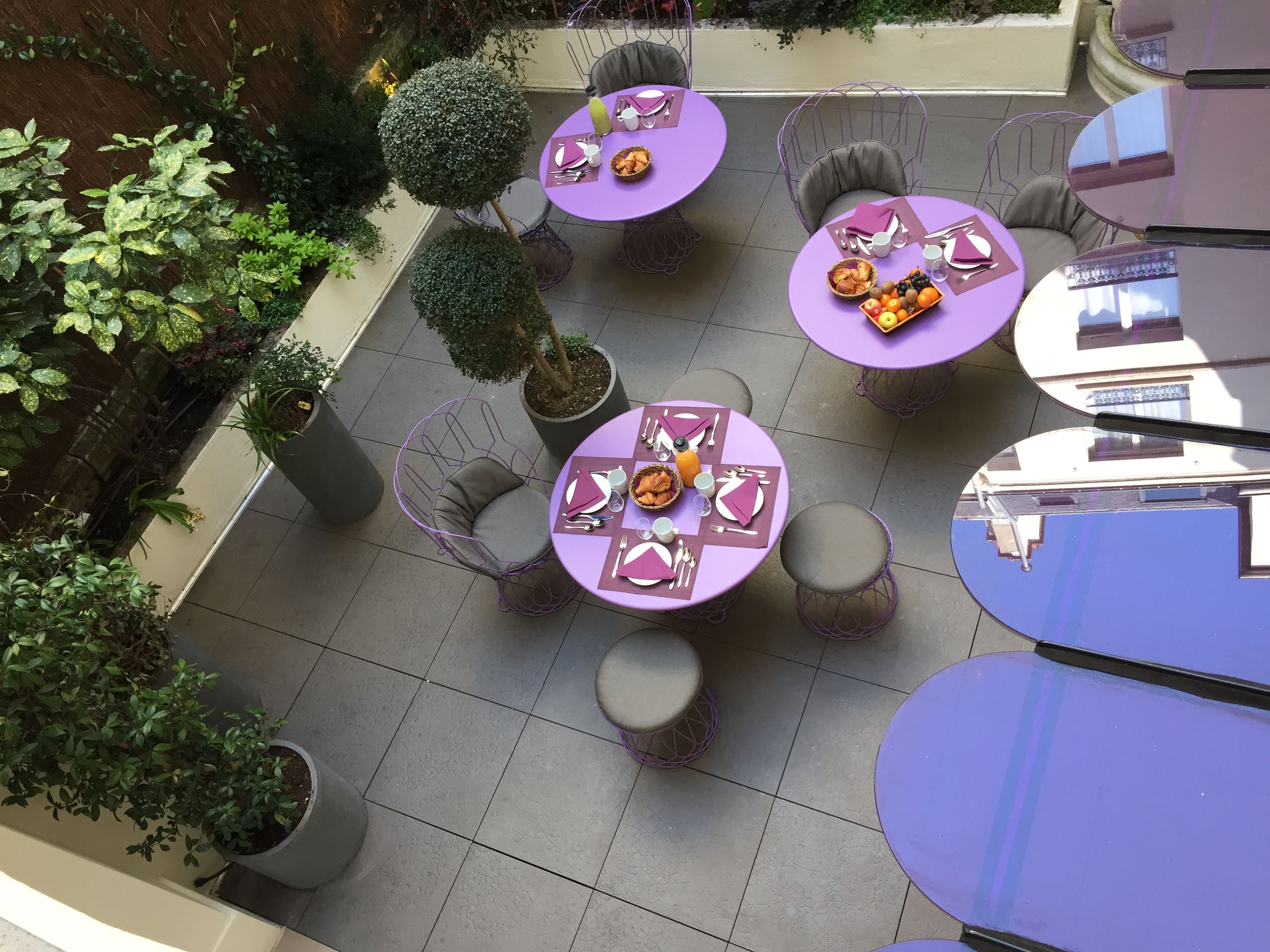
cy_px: 476
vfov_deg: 48.2
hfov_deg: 61.7
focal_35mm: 29
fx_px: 1064
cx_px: 635
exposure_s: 1/40
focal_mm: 4.15
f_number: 2.2
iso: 32
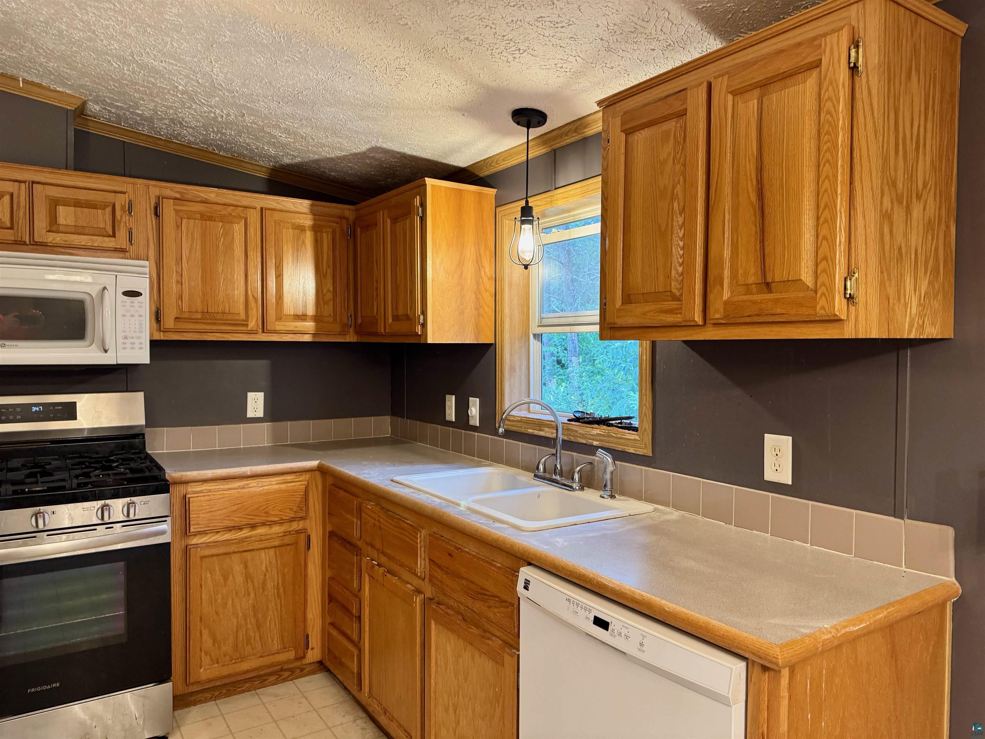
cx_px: 492
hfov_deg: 71.6
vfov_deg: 56.8
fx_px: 683
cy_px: 370
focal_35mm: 24
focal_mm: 6.76
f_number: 1.78
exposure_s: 1/60
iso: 250
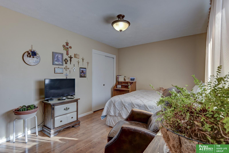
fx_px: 115
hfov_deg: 90.0
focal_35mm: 18
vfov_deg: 67.4
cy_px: 76
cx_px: 114
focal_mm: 18
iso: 400
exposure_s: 1/20
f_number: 8
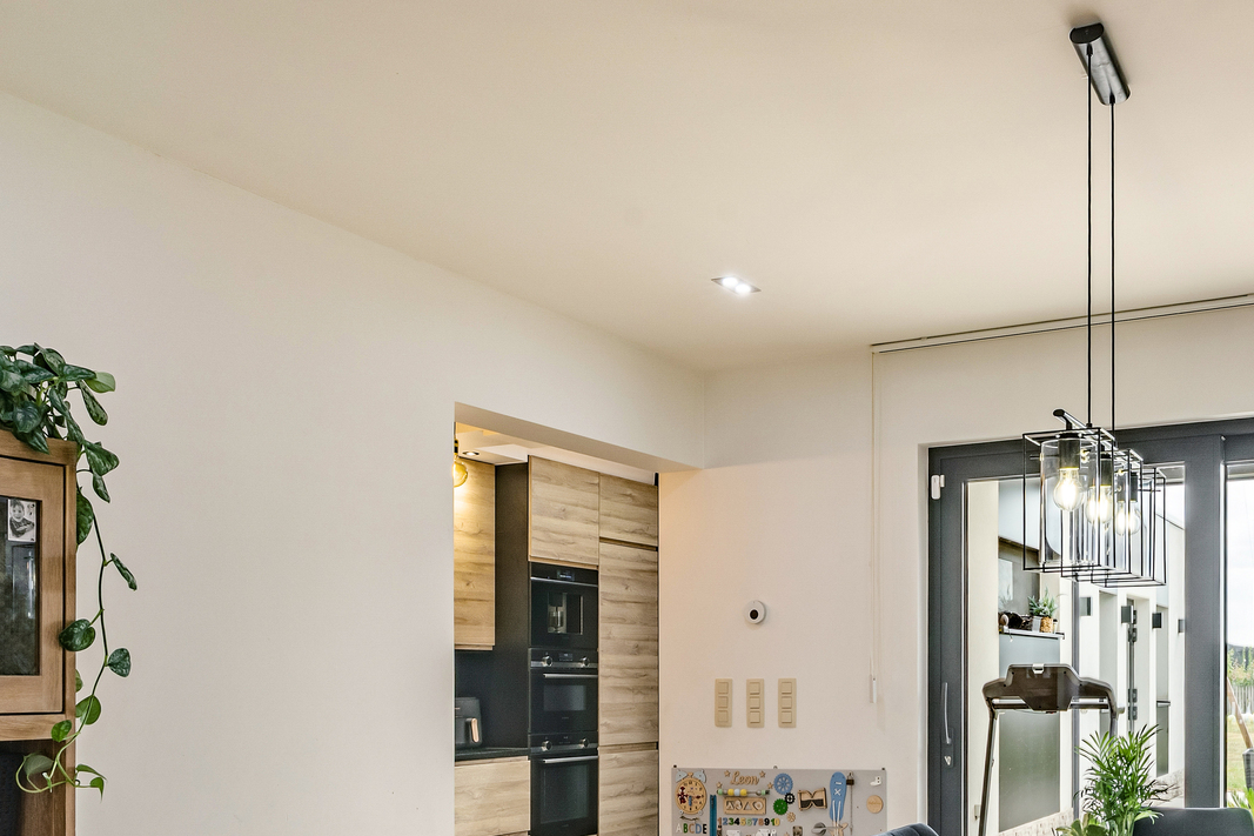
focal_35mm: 36
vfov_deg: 35.5
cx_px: 851
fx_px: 1254
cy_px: 685
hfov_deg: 52.0
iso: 250
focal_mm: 16
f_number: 11
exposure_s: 1/100
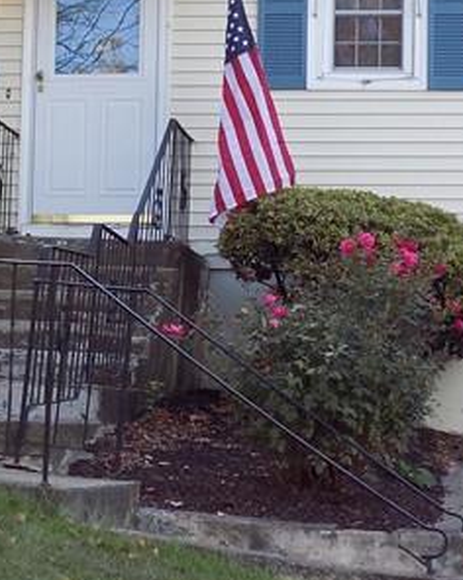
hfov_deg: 13.4
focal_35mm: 115
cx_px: 241
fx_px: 1974
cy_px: 233
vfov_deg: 16.7
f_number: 3.4
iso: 80
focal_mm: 6.1
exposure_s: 1/100
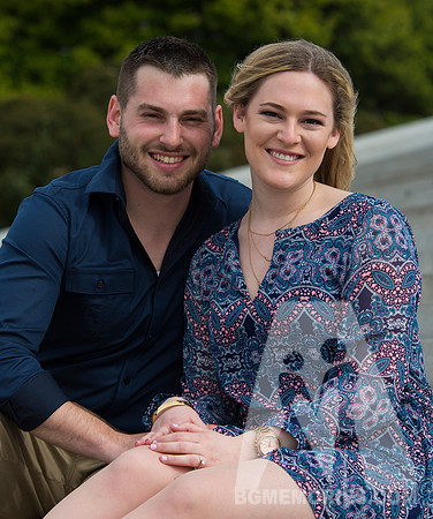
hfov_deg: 10.0
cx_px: 183
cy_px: 235
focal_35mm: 159
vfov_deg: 11.9
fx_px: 2477
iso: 160
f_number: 5.6
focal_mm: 100
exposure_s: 1/500
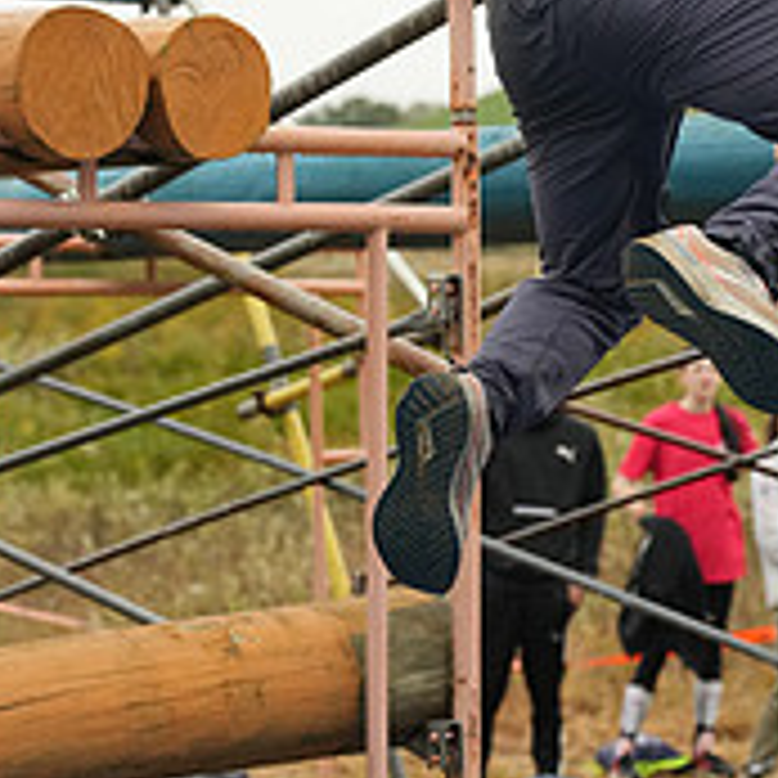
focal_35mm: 150
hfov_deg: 11.6
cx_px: 508
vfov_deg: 11.6
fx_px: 3814
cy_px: 40
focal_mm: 68
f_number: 4
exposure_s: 1/2500
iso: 2500
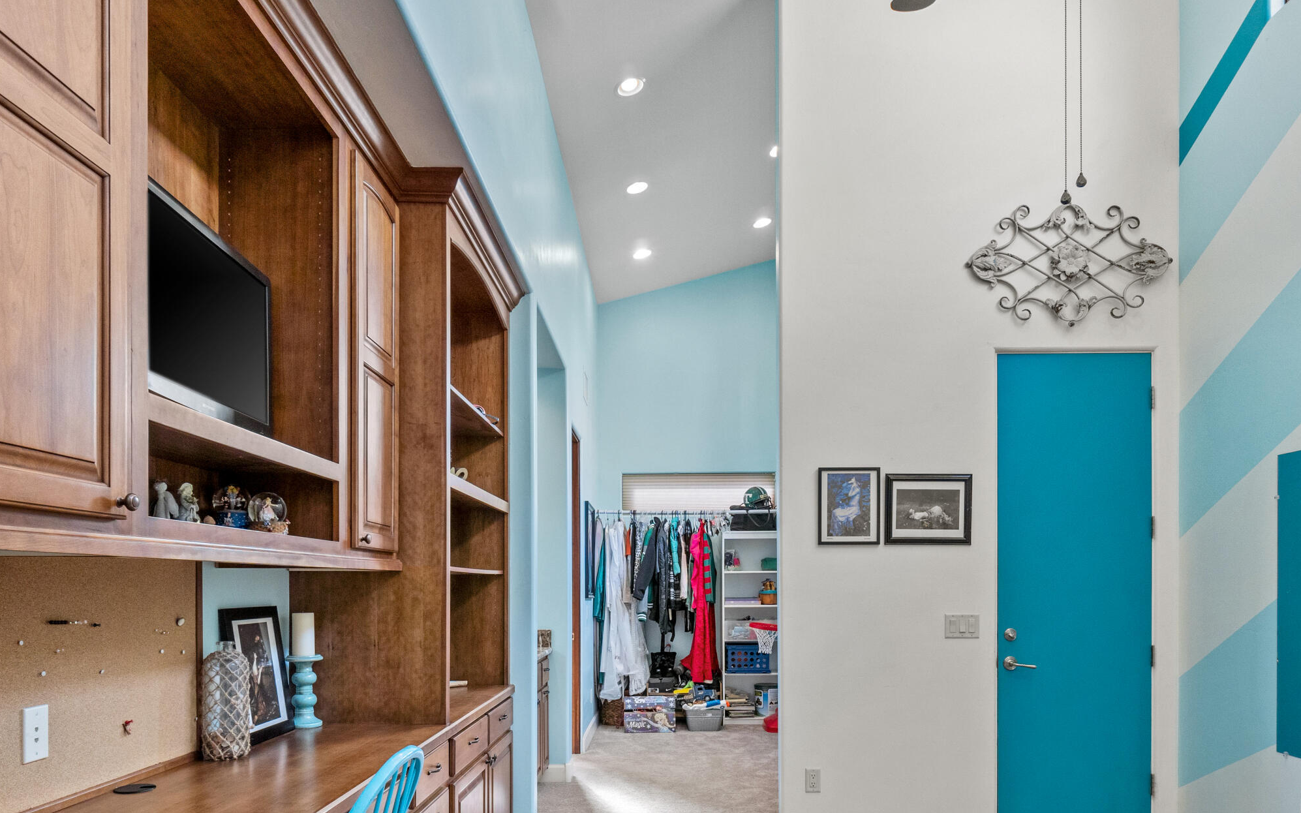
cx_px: 673
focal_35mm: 23
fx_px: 815
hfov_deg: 77.1
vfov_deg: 51.4
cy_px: 579
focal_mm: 10
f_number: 8
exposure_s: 1/6
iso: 400
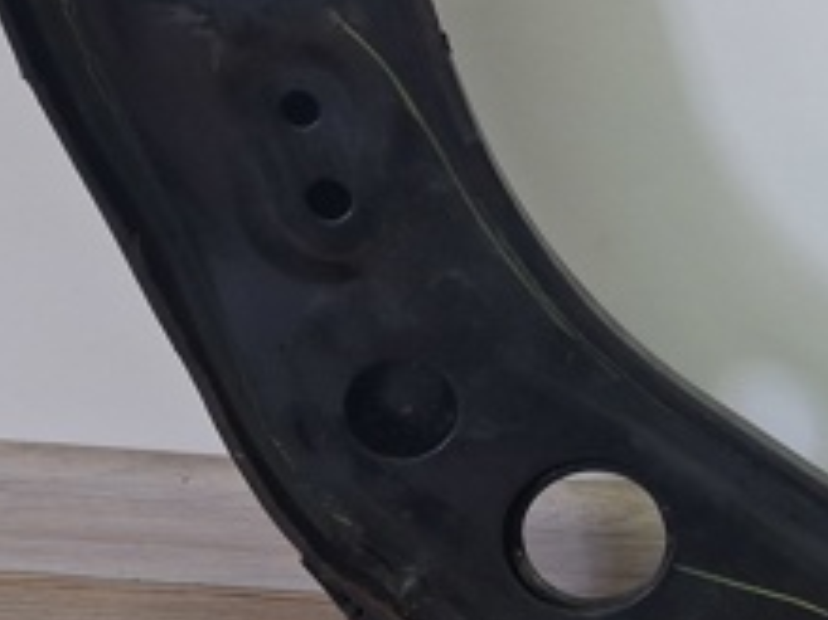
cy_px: 221
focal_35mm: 79
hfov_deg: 23.1
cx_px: 926
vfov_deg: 18.6
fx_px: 1889
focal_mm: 4
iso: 250
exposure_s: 1/50
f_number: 1.8
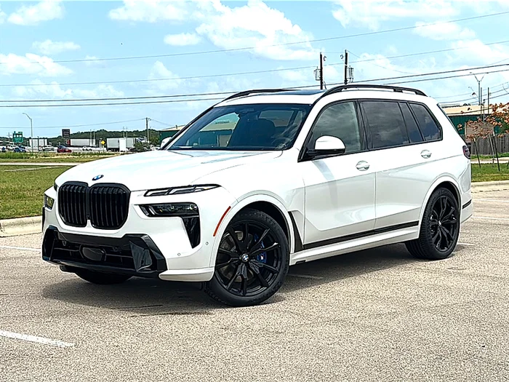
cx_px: 254
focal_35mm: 48
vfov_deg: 30.3
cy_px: 191
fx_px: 706
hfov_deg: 39.7
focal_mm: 6.86
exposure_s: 1/7692
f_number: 1.78
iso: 80
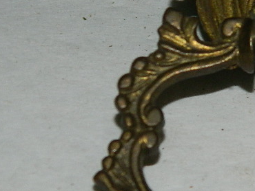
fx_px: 2101
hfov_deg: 6.9
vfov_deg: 5.2
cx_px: 278
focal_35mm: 285
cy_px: 68
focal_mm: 18.6
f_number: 12.6
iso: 200
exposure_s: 1/60
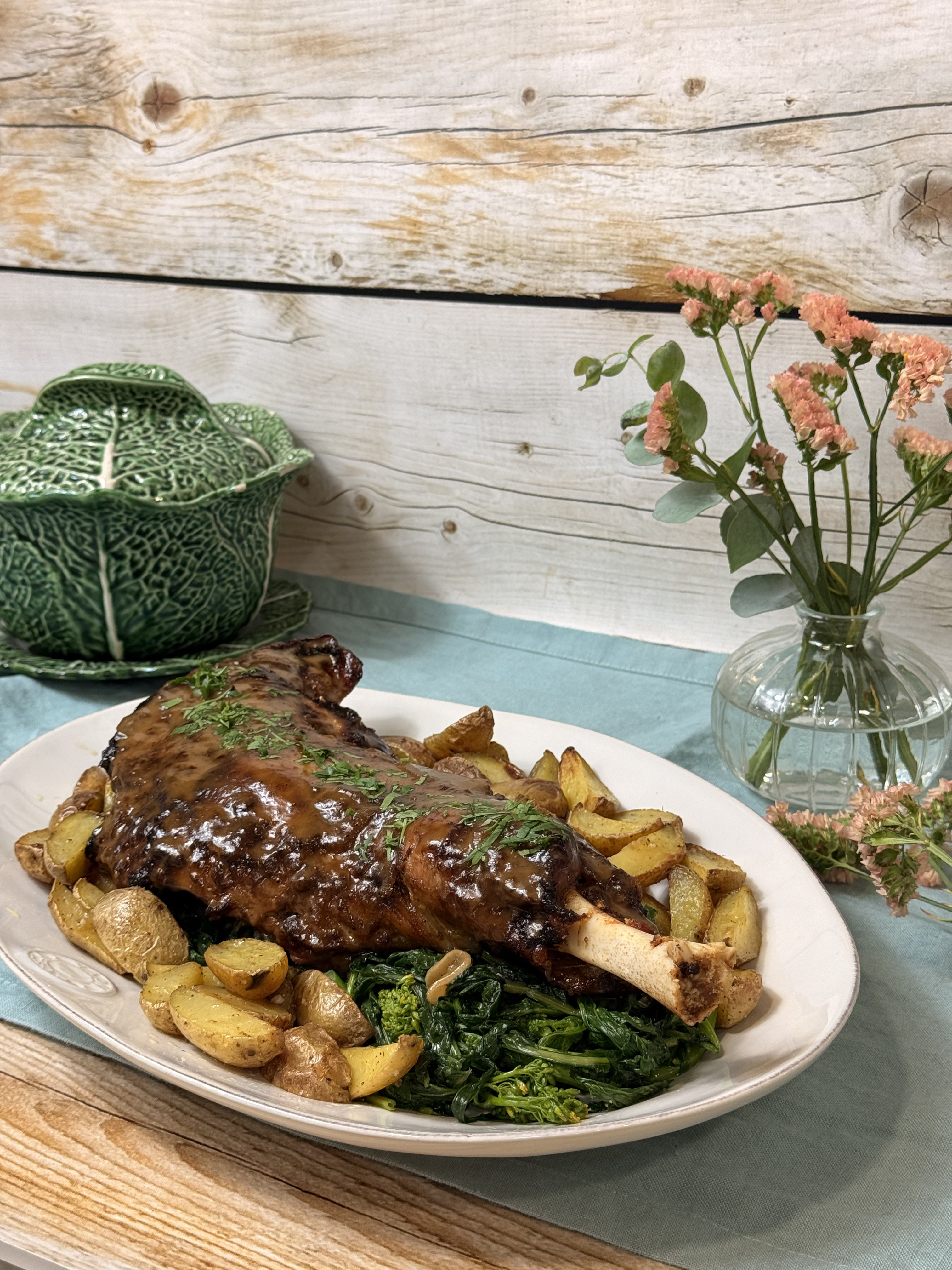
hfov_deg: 30.3
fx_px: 1760
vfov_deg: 39.7
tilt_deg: -18.3
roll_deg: -0.7
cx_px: 476
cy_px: 635
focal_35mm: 48
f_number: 1.78
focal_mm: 6.76
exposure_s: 1/100
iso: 100
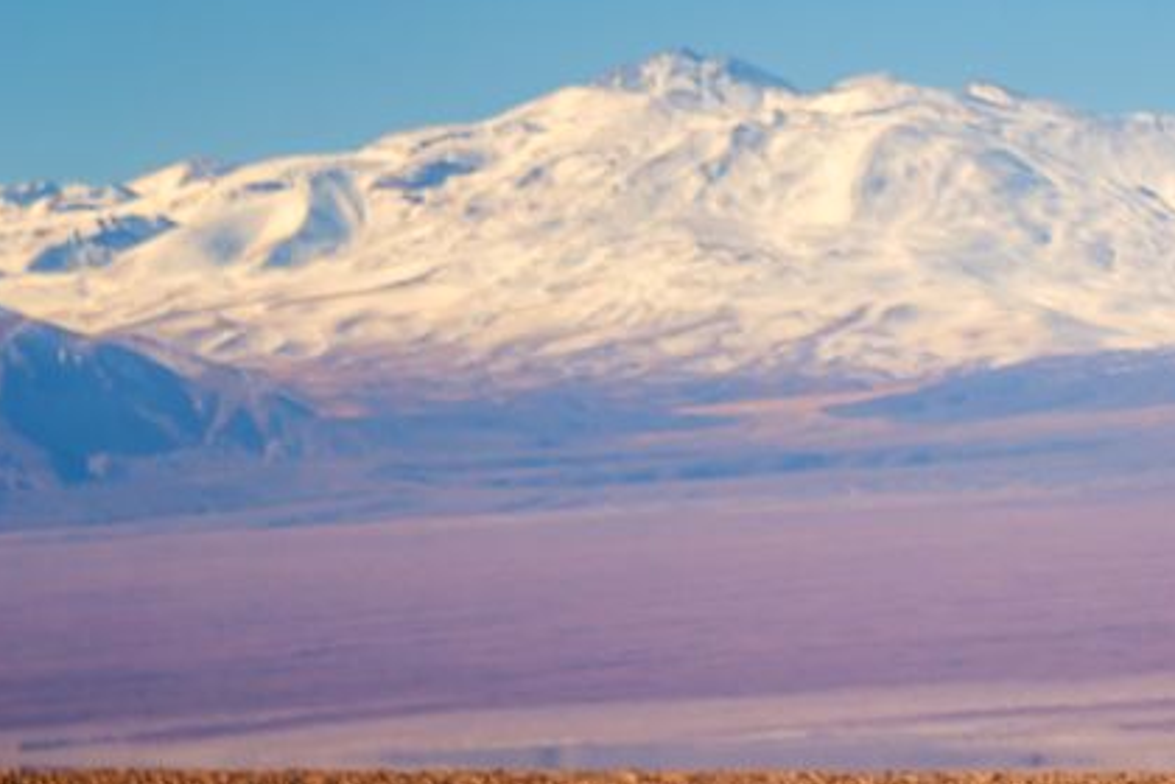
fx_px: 14915
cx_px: 2178
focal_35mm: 457
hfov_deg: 4.5
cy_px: 706
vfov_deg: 3.0
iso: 160
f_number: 8
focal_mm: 122
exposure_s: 1/200
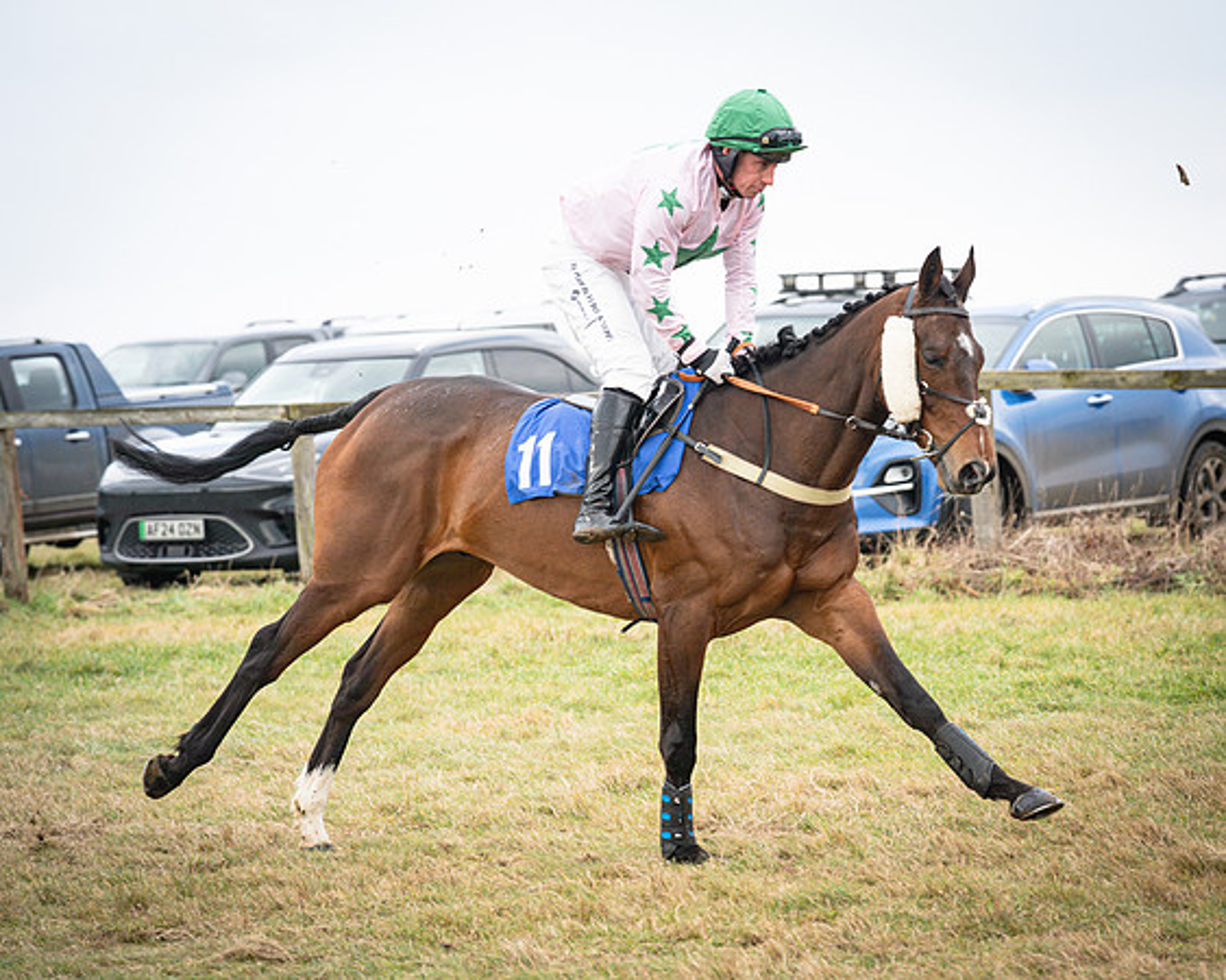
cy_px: 490
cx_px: 668
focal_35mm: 152
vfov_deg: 10.2
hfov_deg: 12.7
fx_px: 5515
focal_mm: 135
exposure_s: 1/1000
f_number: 4.5
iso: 500
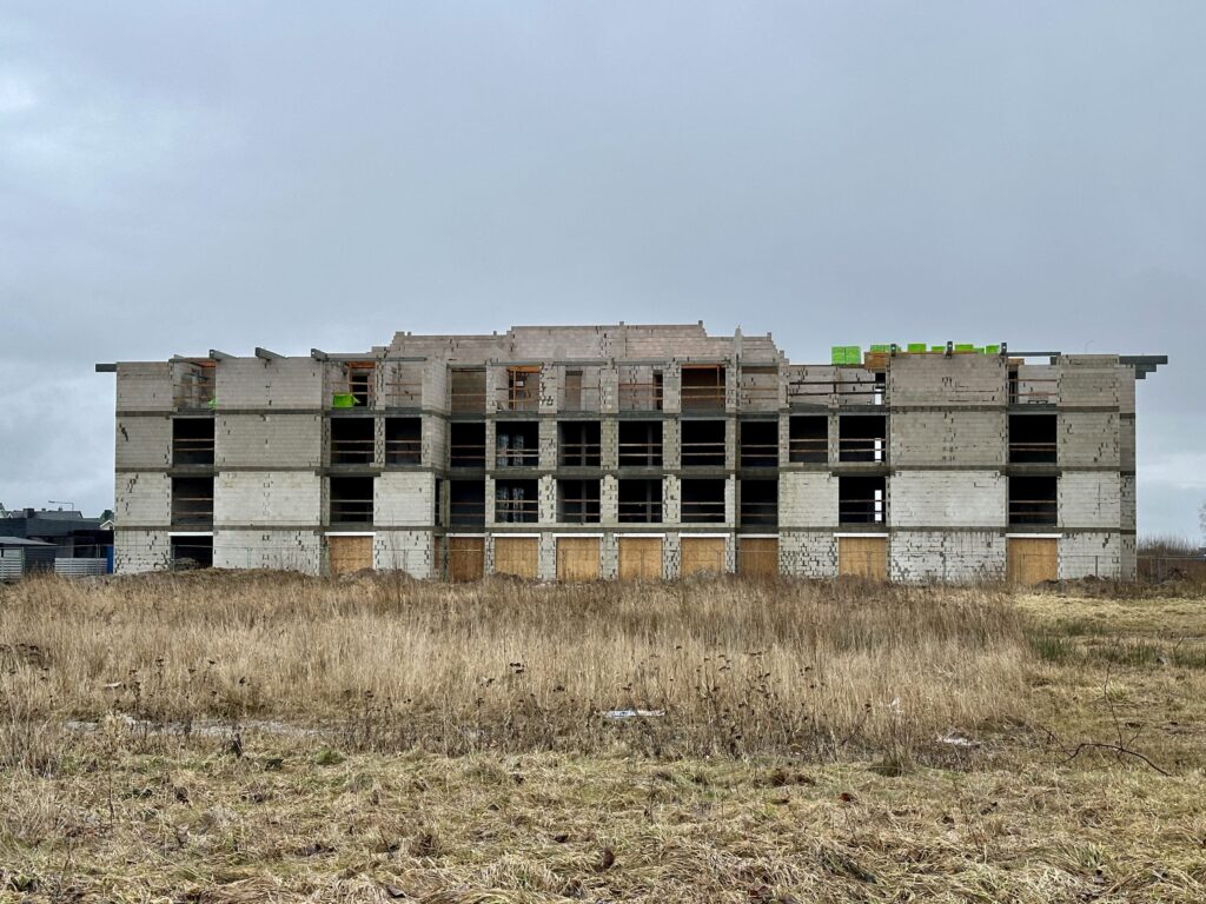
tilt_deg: +3.3
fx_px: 1672
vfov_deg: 30.3
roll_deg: -0.7
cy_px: 452
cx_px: 603
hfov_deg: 39.7
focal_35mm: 48
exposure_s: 1/651
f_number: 1.78
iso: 64
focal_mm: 6.86
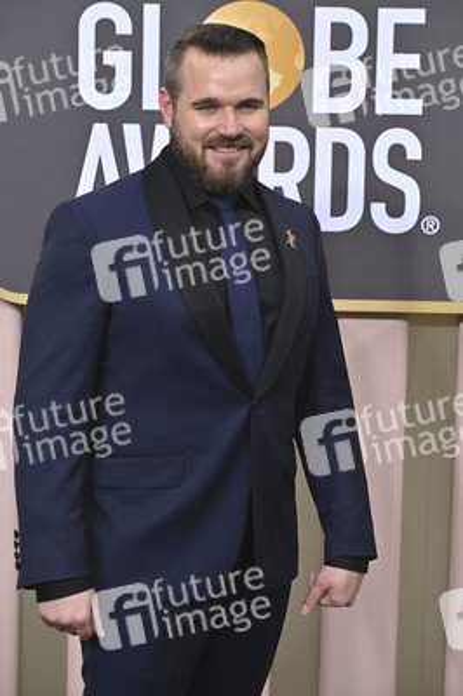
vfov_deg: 15.2
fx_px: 2609
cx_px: 232
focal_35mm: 135
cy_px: 348
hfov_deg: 10.1
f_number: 8
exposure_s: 1/640
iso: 800
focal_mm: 135
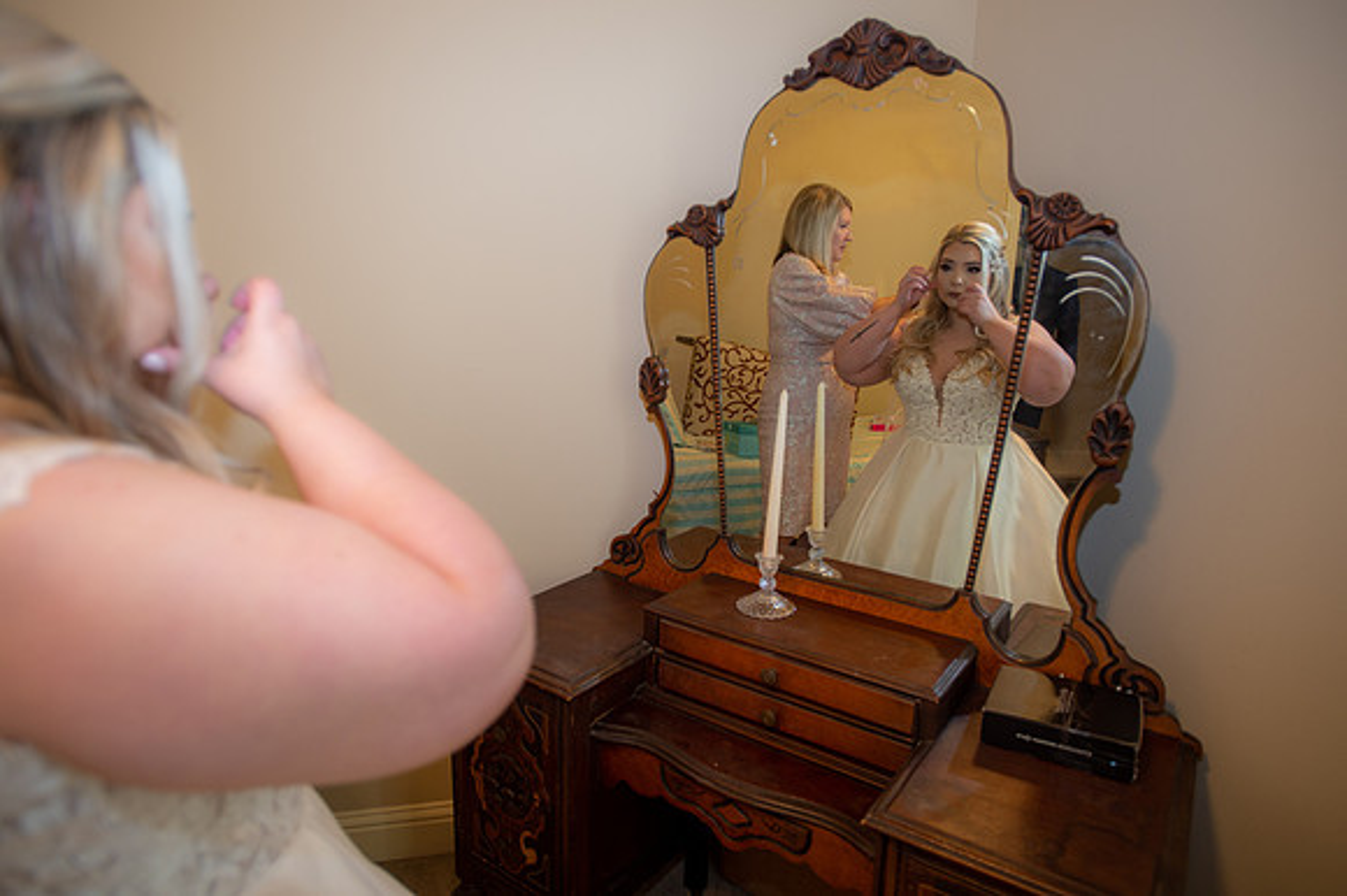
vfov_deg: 57.2
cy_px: 448
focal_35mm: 22
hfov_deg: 78.6
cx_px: 674
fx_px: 823
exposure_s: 1/60
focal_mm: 22
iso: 640
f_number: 2.8
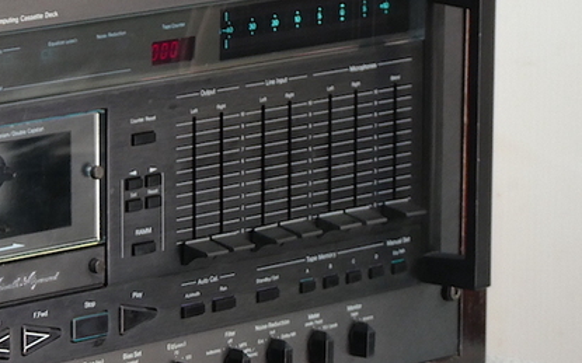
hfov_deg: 8.0
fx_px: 4122
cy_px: 151
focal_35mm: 260
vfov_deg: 5.0
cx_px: -77
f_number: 5.1
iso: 200
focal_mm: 19
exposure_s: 1/13
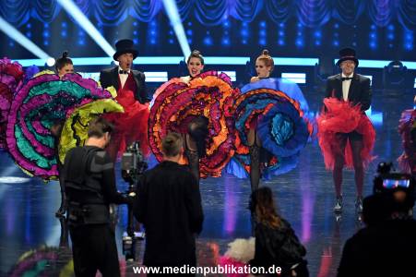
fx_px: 2887
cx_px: 208
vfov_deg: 5.5
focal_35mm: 250
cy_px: 138
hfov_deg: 8.2
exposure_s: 1/200
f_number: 4
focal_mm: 250
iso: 3200
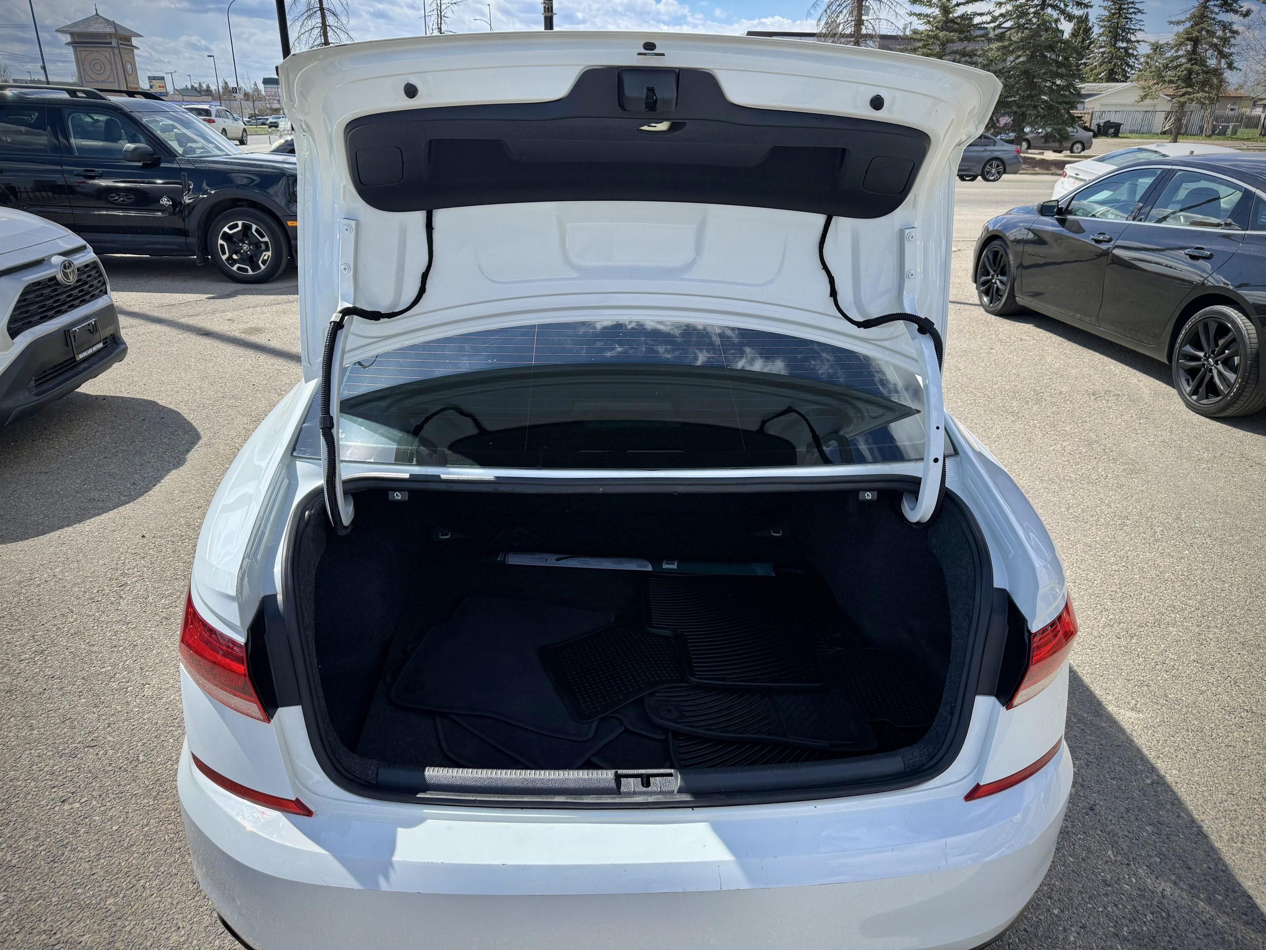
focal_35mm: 24
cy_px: 475
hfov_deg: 71.6
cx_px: 633
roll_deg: -0.2
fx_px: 878
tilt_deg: -21.9
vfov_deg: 56.8
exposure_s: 1/4167
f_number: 1.78
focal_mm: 6.76
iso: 100
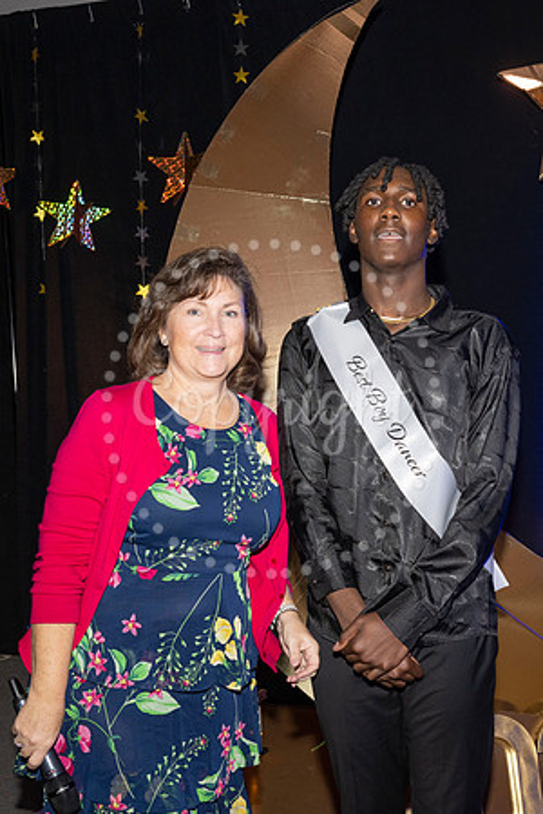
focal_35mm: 47
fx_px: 1052
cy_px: 407
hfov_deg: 28.6
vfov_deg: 42.3
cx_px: 387
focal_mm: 31
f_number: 5.6
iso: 1000
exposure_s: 1/100
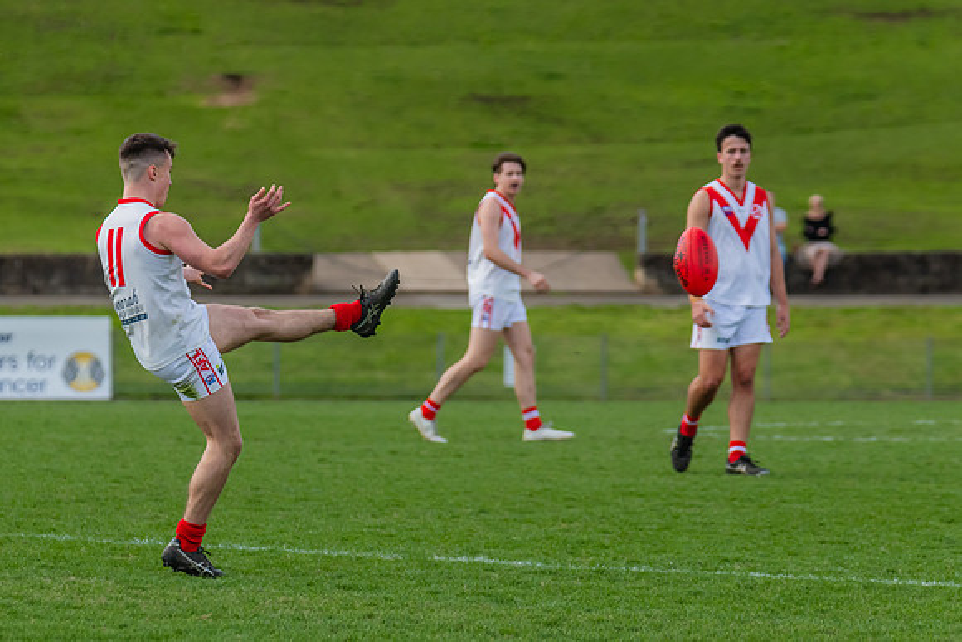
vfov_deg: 3.6
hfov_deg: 5.3
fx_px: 10314
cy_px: 329
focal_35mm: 386
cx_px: 270
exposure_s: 1/1600
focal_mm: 240
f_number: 5.6
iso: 800
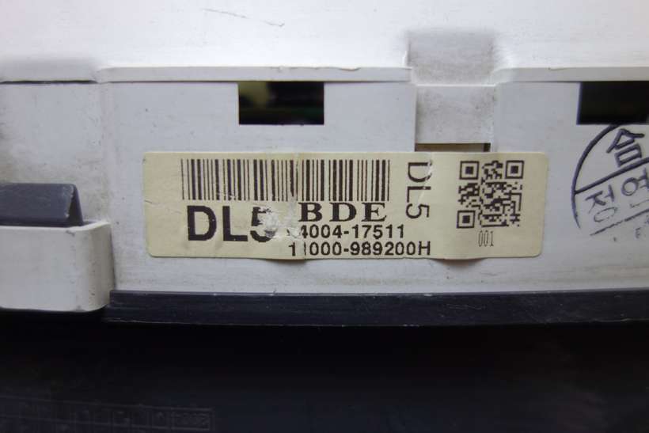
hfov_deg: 65.5
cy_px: 216
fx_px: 505
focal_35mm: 28
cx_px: 324
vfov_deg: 46.4
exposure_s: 1/100
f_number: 2
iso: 125
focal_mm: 10.4
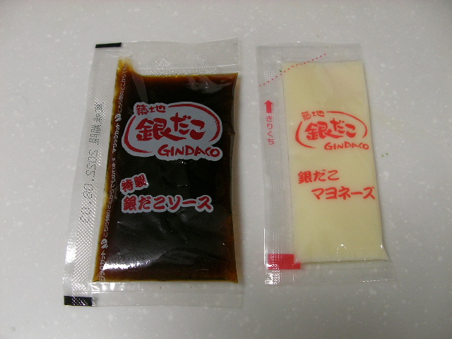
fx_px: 496
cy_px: 170
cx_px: 226
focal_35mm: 38
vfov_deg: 37.7
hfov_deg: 49.0
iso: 100
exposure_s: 1/21.5
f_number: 3.5
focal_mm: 5.8
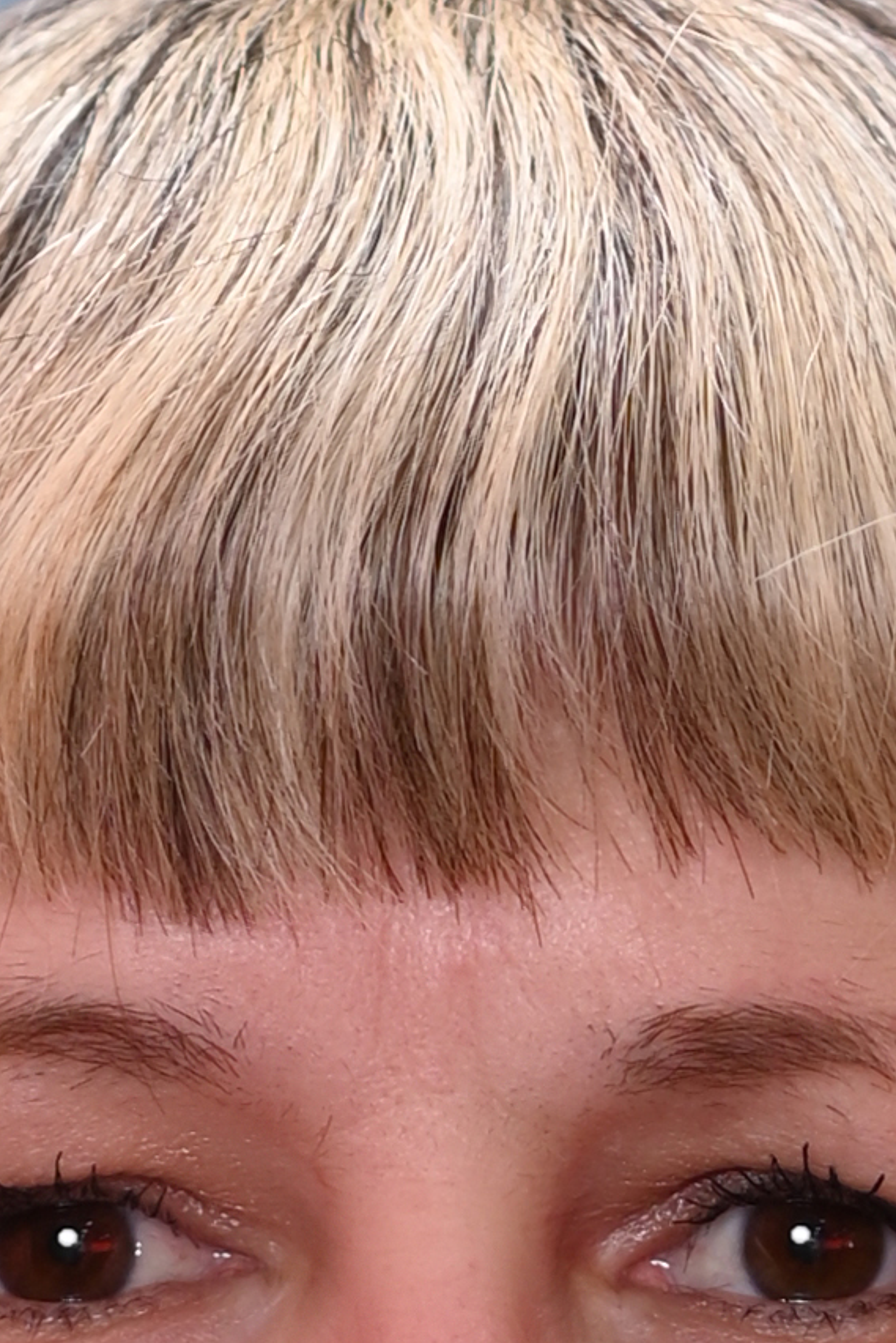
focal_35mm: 600
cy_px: 3350
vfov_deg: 3.4
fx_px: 22371
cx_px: 505
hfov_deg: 2.3
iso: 250
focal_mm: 85
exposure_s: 1/200
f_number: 3.2
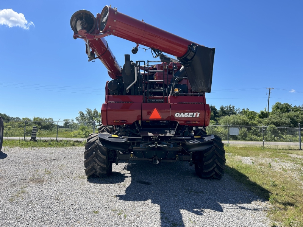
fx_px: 228
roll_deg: +0.5
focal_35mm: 26
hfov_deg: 67.3
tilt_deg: +5.1
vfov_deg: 53.1
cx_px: 152
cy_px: 114
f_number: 1.5
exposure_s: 1/3460
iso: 50
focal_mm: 5.7
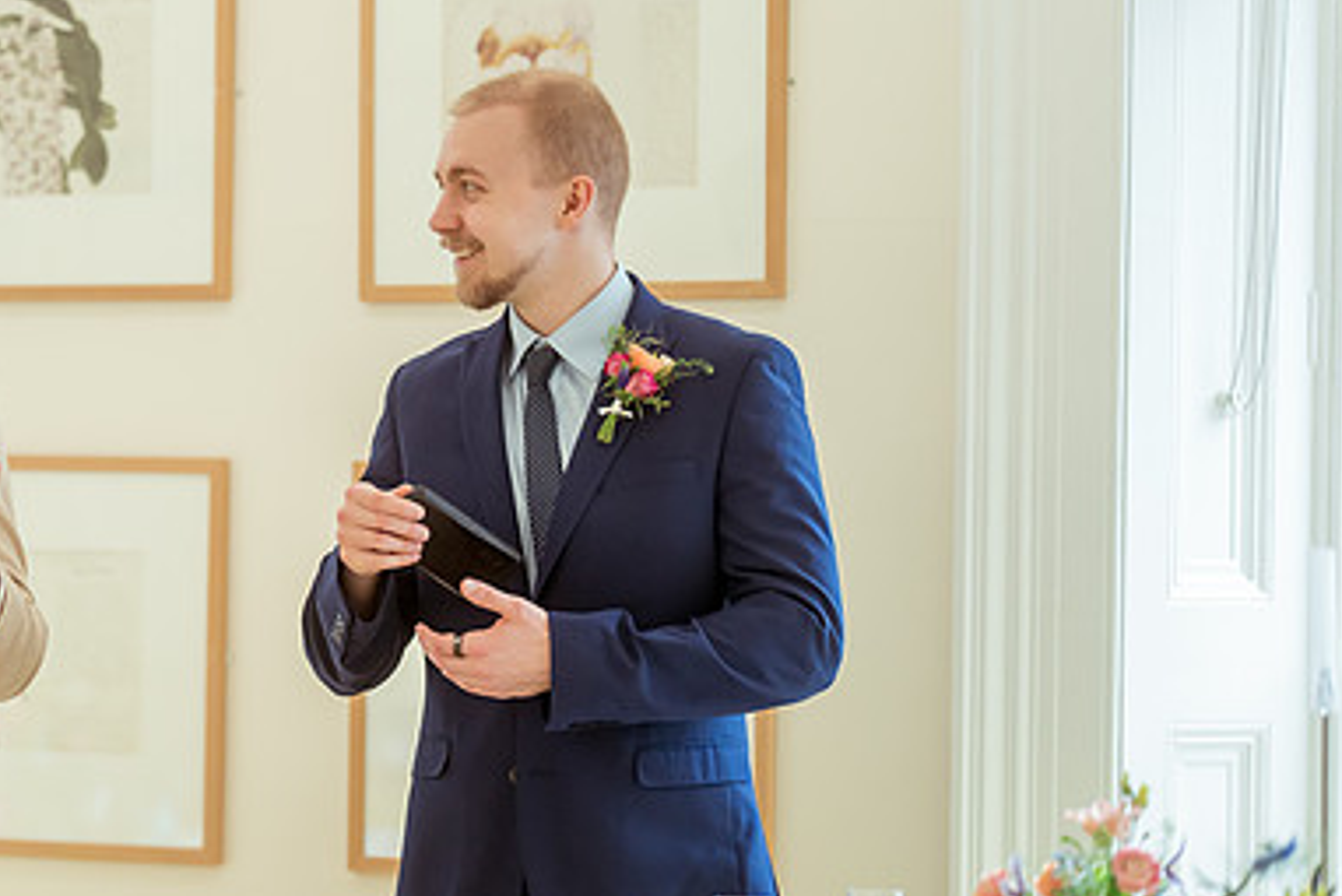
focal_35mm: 205
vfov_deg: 6.7
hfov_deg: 10.0
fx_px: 7644
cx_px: 355
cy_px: 448
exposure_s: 1/2000
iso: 3200
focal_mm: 135
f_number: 1.8
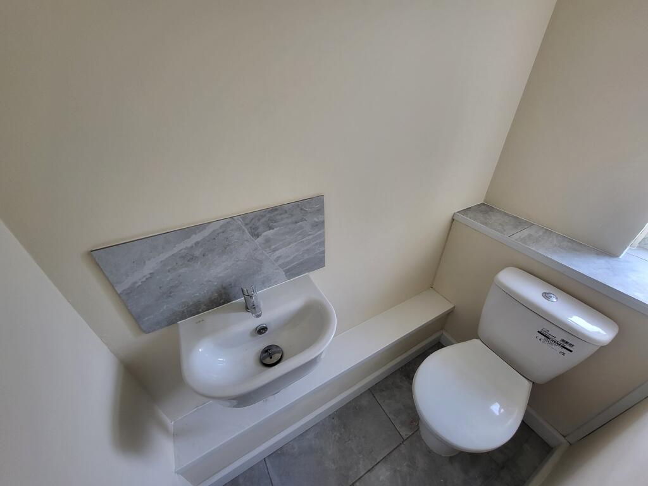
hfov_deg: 106.2
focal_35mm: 13
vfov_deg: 89.9
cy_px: 243
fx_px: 243
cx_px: 324
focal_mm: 1.74
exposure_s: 1/50
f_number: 2.2
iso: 100
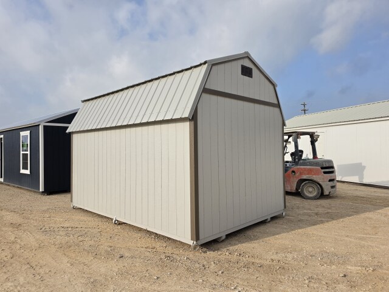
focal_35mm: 23
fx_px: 258
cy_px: 146
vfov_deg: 58.9
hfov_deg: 73.9
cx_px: 194
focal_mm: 6.5
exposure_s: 1/7939
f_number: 1.4
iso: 64
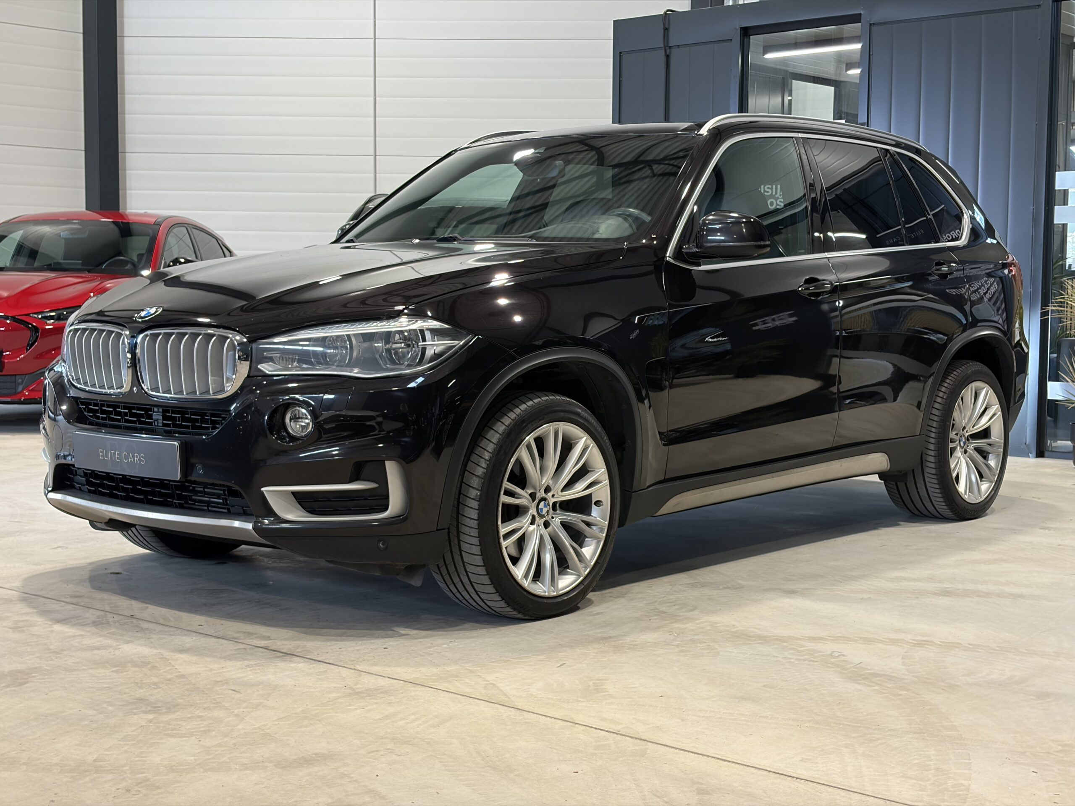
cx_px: 538
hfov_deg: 36.8
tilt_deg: -4.5
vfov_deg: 28.0
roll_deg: -0.4
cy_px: 403
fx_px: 1615
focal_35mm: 52
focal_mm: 5.96
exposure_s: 1/60
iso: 80
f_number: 1.6
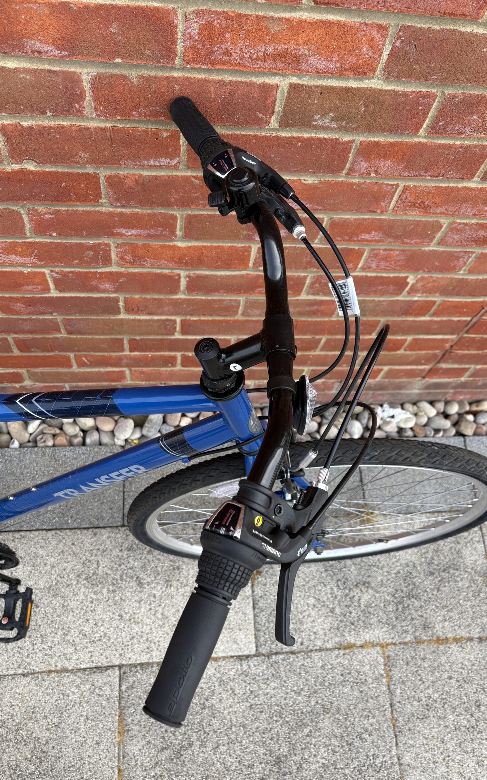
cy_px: 396
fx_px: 595
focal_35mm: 28
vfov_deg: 66.5
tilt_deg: -65.6
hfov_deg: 44.5
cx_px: 254
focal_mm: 5.96
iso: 50
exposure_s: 1/552
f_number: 1.6
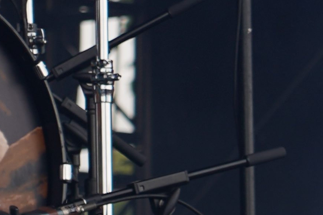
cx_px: 648
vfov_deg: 1.9
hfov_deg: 2.8
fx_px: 6458
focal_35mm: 720
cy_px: -24
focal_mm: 105
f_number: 5
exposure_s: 1/200
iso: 100
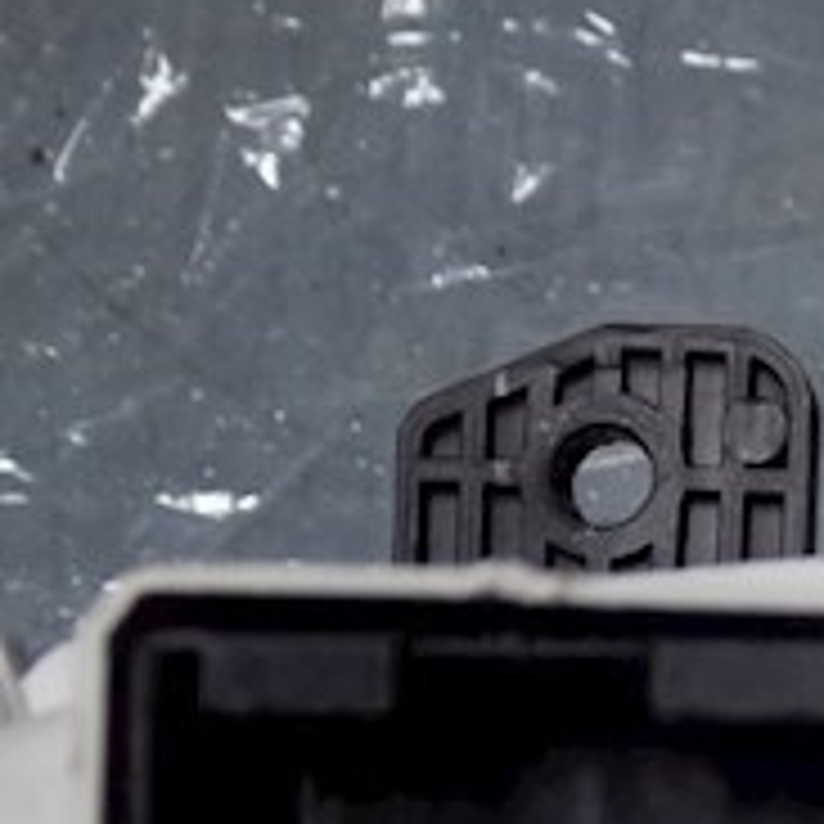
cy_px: 1054
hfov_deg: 13.2
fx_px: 3420
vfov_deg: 13.3
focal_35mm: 127
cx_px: 1081
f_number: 3.6
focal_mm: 7.3
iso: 200
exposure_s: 1/30
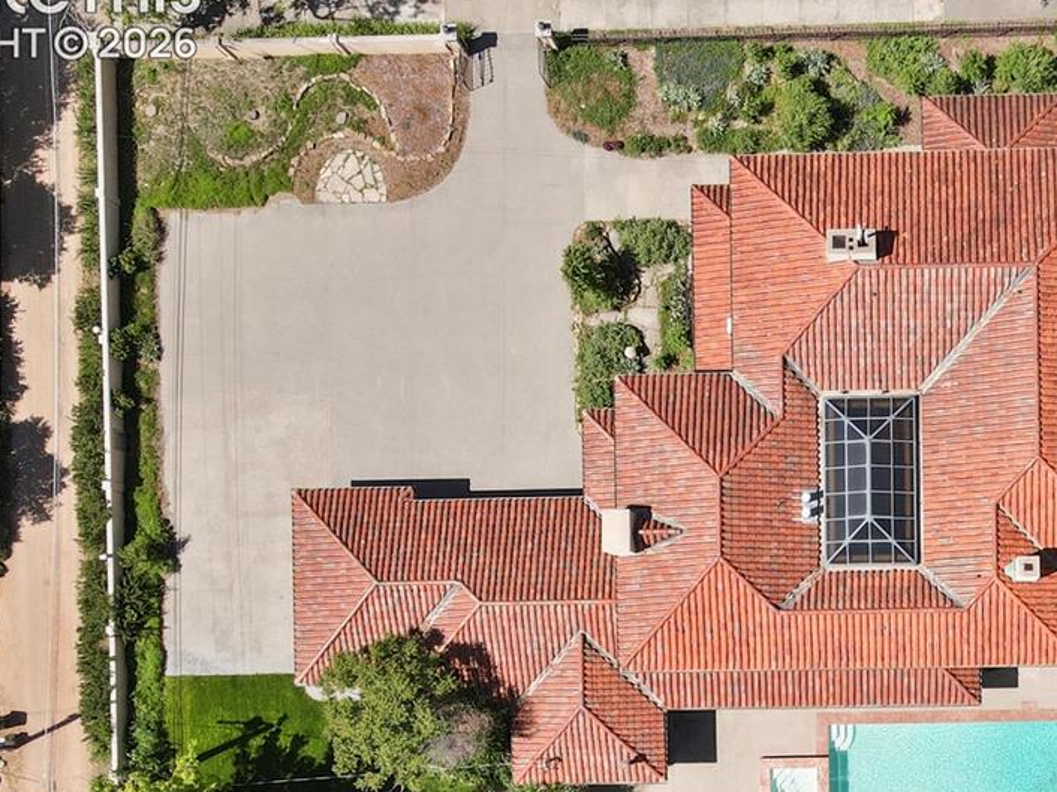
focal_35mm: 49
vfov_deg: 28.7
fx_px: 1496
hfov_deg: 37.3
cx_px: 868
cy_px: 681
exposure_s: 1/350
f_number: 2.8
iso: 100
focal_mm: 4.5
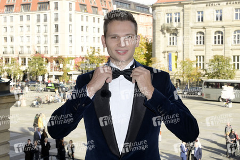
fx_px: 320
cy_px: 80
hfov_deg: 41.1
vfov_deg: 28.0
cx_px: 120
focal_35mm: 48
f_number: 10
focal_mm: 48
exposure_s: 1/250
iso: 320
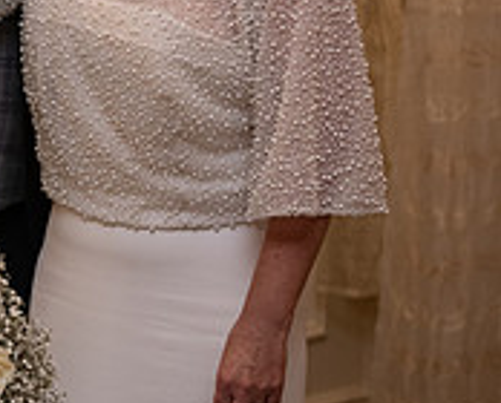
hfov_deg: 10.4
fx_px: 2690
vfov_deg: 8.5
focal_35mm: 181
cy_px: 33
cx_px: -196
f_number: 3.5
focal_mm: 58
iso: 800
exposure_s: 1/160
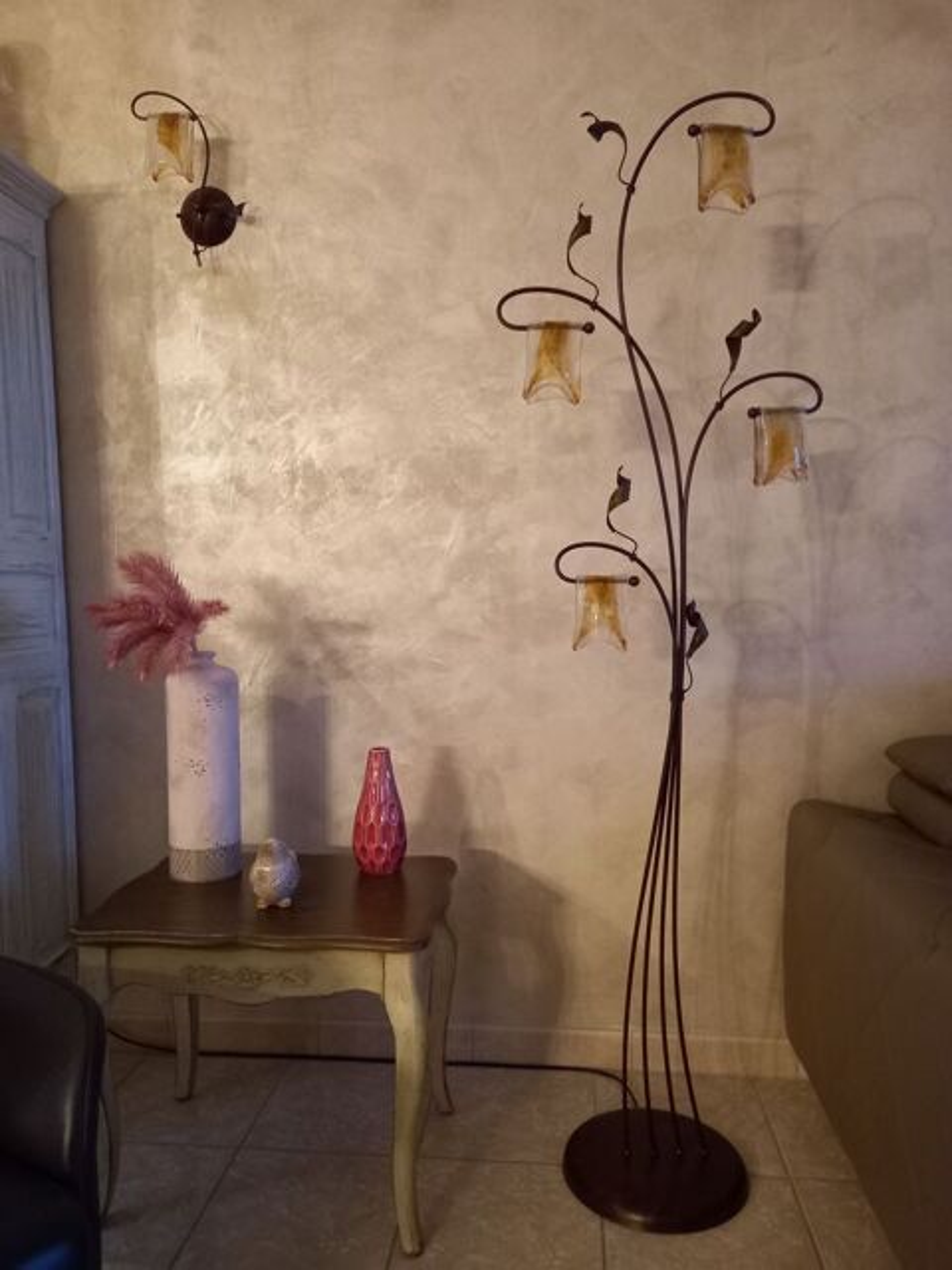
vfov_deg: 69.4
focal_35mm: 25
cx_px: 476
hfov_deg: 54.9
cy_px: 635
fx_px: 917
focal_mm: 4.6
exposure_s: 1/20
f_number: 2
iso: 800
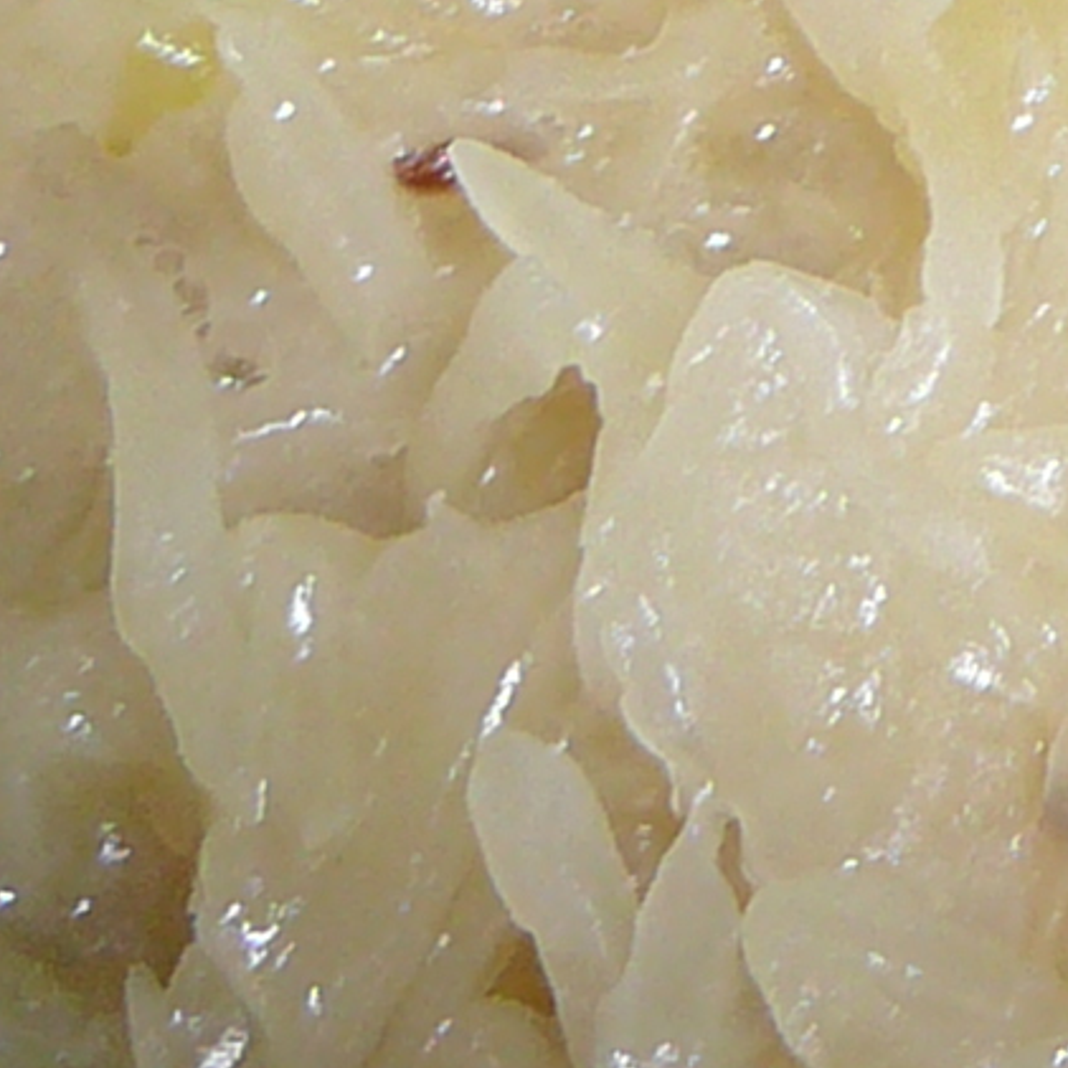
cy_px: -1256
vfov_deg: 8.7
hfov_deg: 8.4
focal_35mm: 188
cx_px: 2636
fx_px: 6562
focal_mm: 5.2
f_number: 2.8
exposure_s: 1/30
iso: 100
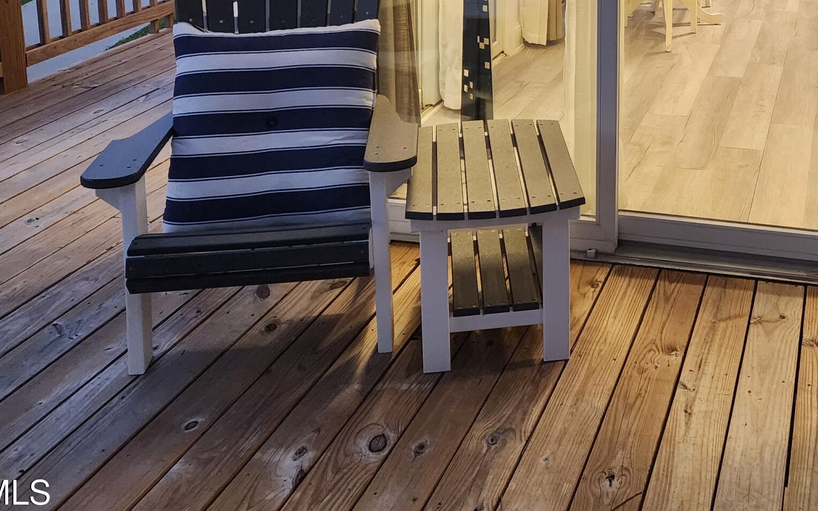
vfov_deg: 24.9
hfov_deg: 40.8
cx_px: 598
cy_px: -56
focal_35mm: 48
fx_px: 1070
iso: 1000
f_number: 1.8
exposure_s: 1/120
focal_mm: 6.4
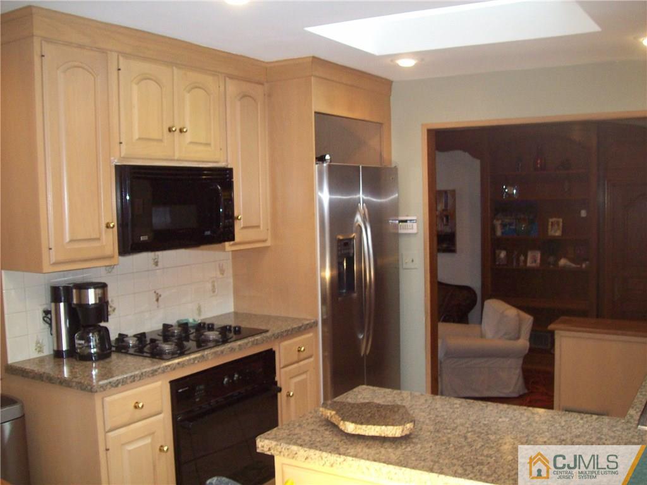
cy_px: 242
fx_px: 673
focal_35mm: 36
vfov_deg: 39.6
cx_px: 324
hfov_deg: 51.4
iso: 200
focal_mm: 6
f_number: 2.7
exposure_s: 1/64
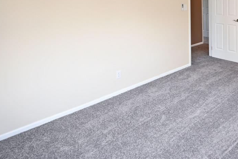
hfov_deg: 56.5
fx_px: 198
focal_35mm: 30
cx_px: 197
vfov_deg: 38.4
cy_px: -3
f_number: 4
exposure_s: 1/60
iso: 250
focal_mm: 14
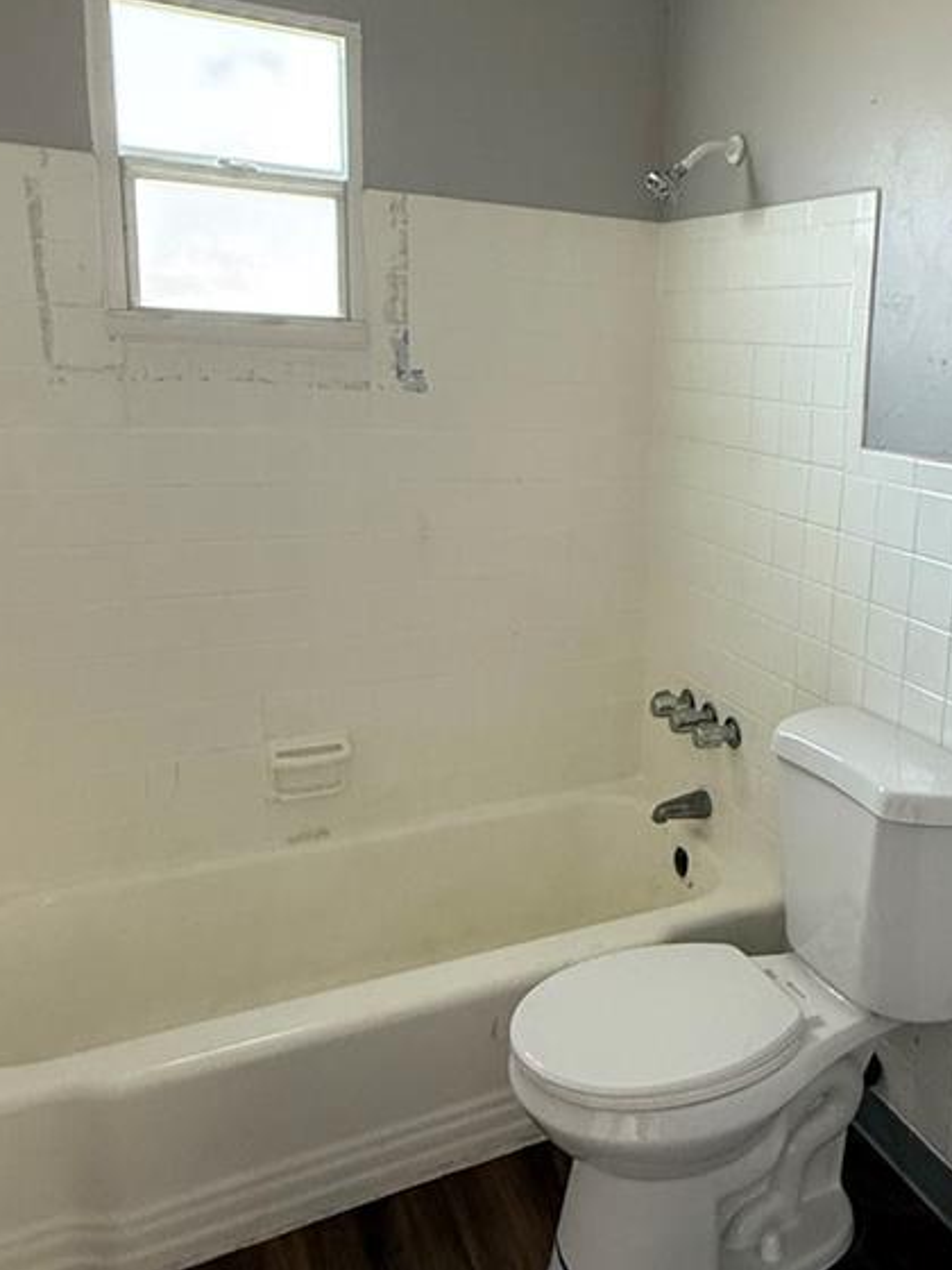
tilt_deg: -10.5
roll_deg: -4.2
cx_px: 766
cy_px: 544
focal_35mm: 30
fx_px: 1100
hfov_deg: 44.4
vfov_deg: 59.7
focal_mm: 2.22
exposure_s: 1/60
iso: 250
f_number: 2.2
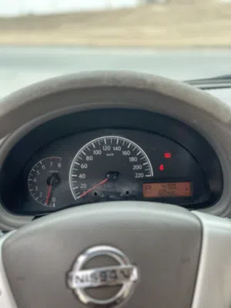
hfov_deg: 30.3
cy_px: 154
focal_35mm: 48
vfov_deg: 39.7
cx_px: 116
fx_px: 427
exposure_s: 1/172
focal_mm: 6.86
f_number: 1.78
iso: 100
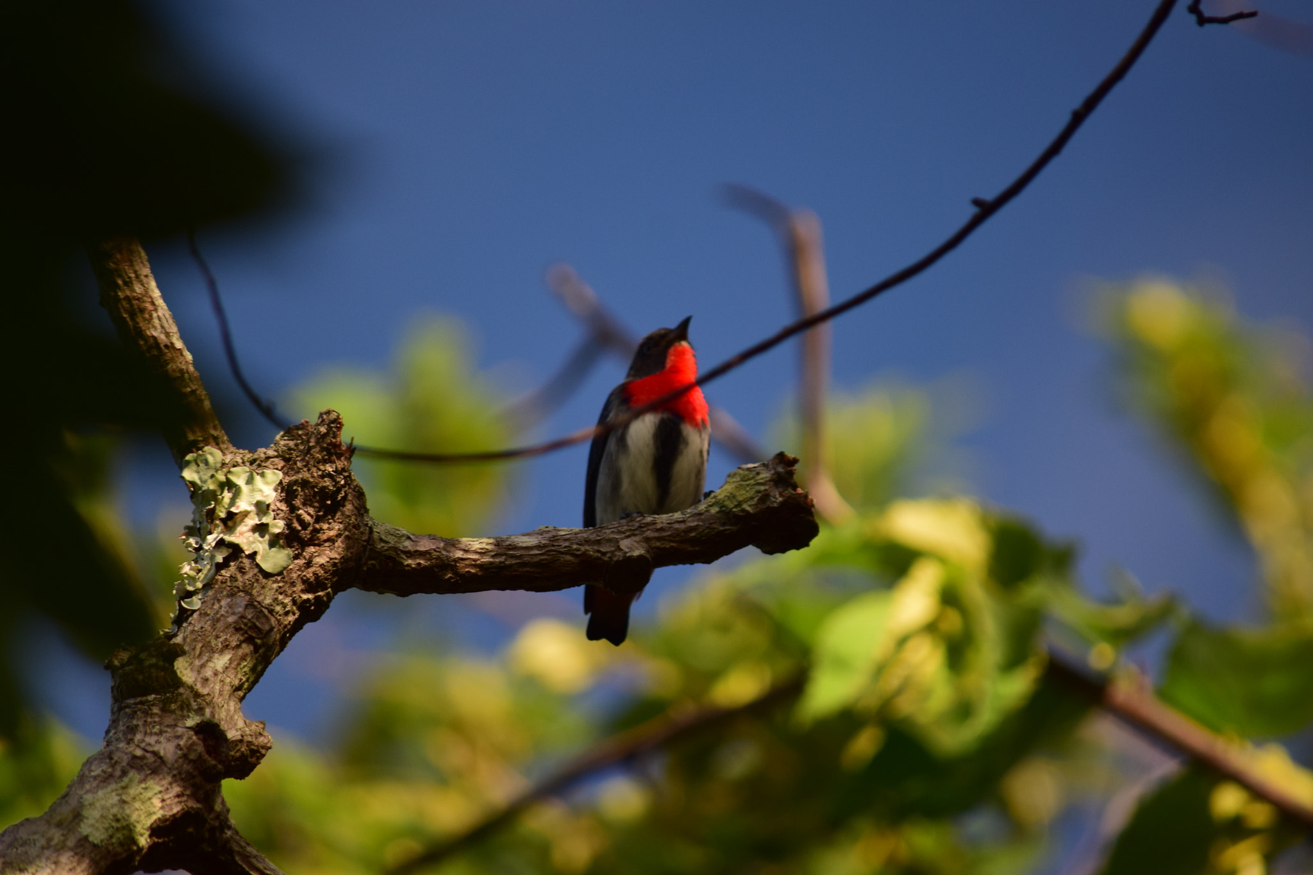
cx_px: 656
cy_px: 438
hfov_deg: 4.6
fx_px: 16410
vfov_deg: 3.1
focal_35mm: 450
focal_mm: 300
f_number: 6.3
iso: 320
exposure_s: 1/200
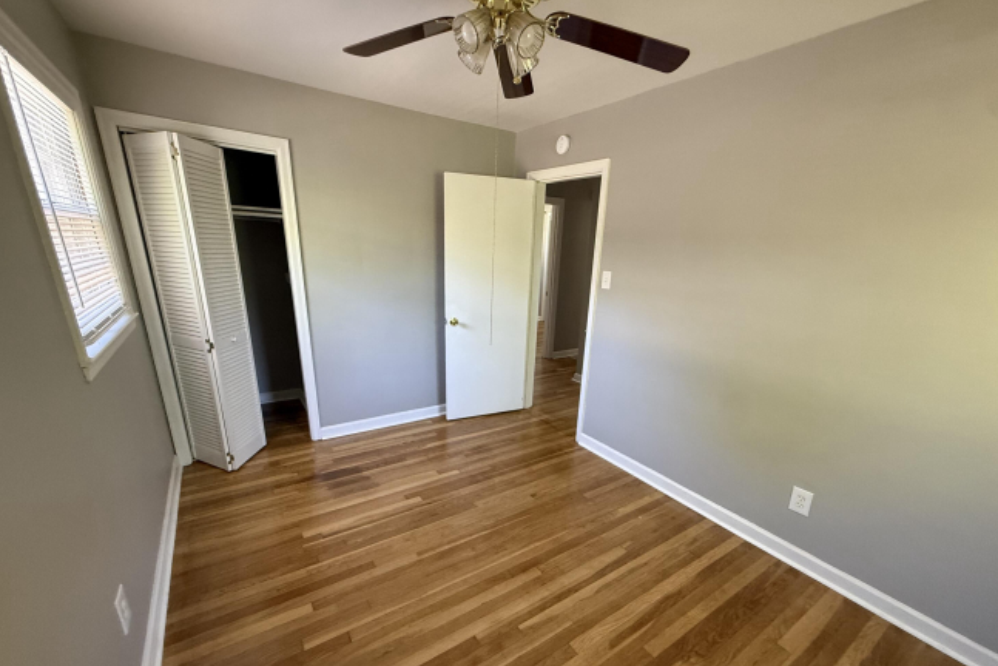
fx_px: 416
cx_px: 508
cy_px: 378
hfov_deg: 100.4
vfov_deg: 77.0
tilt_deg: -16.8
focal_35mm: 15
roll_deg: -1.5
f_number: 2.2
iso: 500
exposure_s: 1/60
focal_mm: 2.22
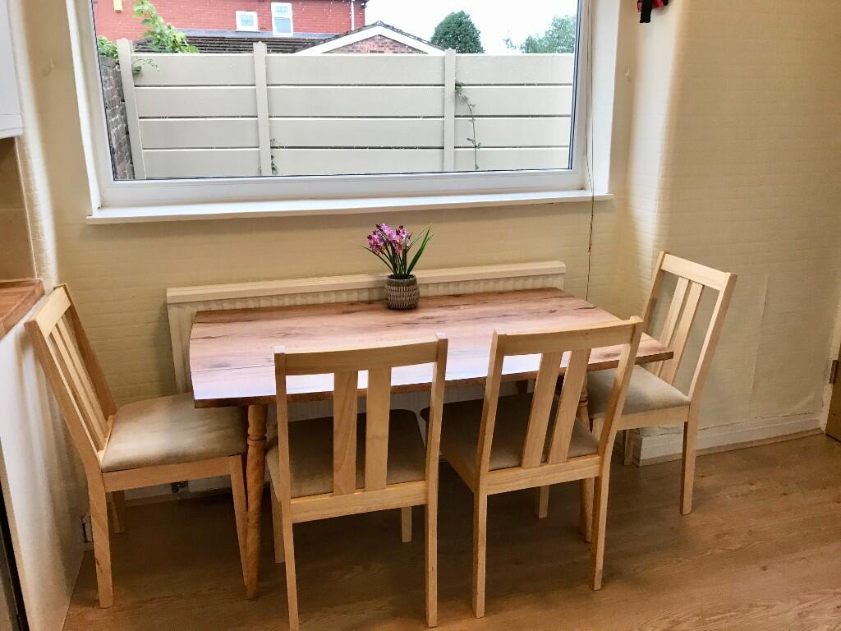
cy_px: 316
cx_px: 420
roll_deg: +0.6
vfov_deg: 49.7
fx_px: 680
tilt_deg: -15.2
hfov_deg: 63.4
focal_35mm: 28
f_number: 1.8
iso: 32
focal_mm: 3.99
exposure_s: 1/33
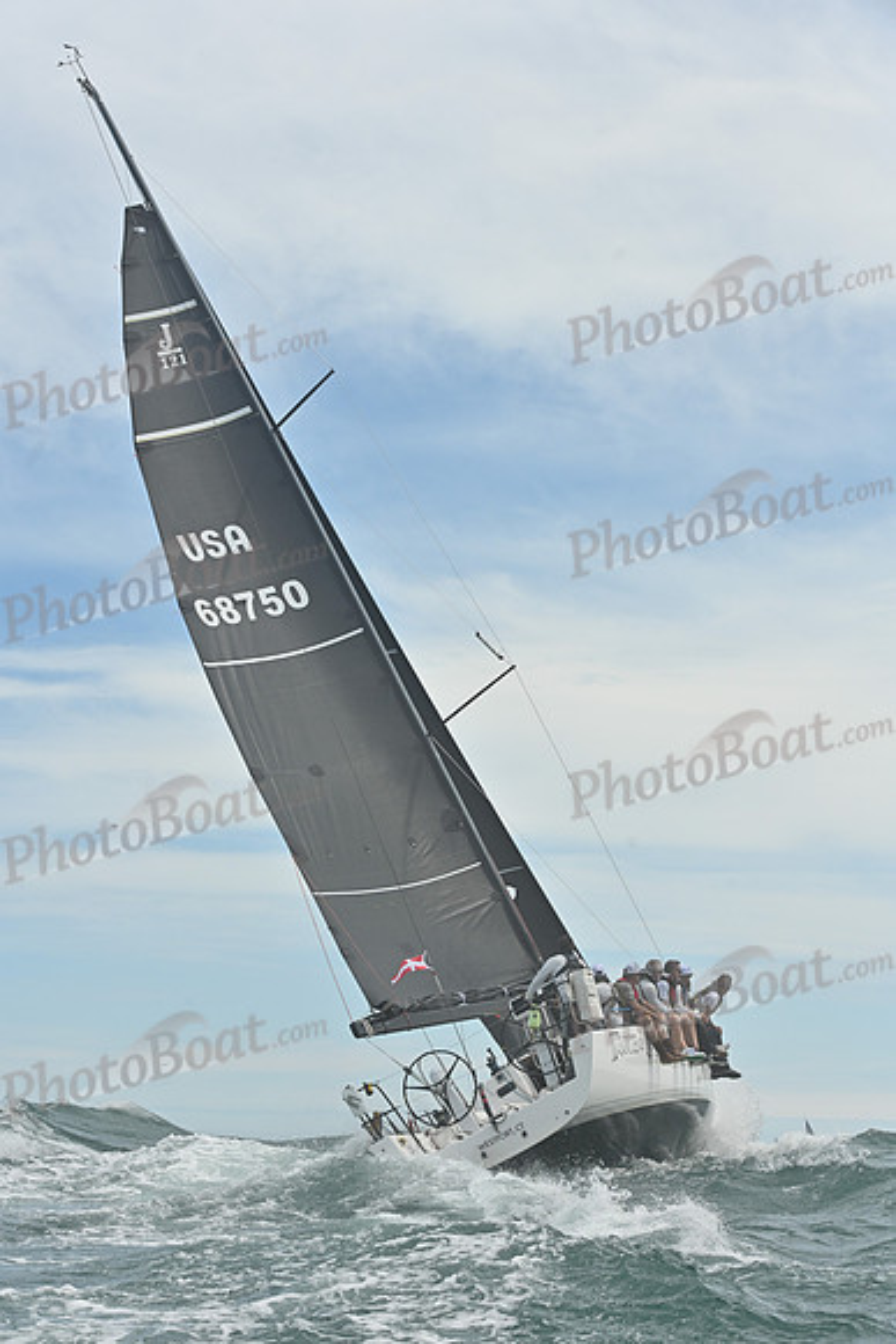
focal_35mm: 70
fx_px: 2612
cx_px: 448
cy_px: 672
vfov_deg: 28.8
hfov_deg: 19.5
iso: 320
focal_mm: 70
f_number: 9
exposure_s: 1/1250
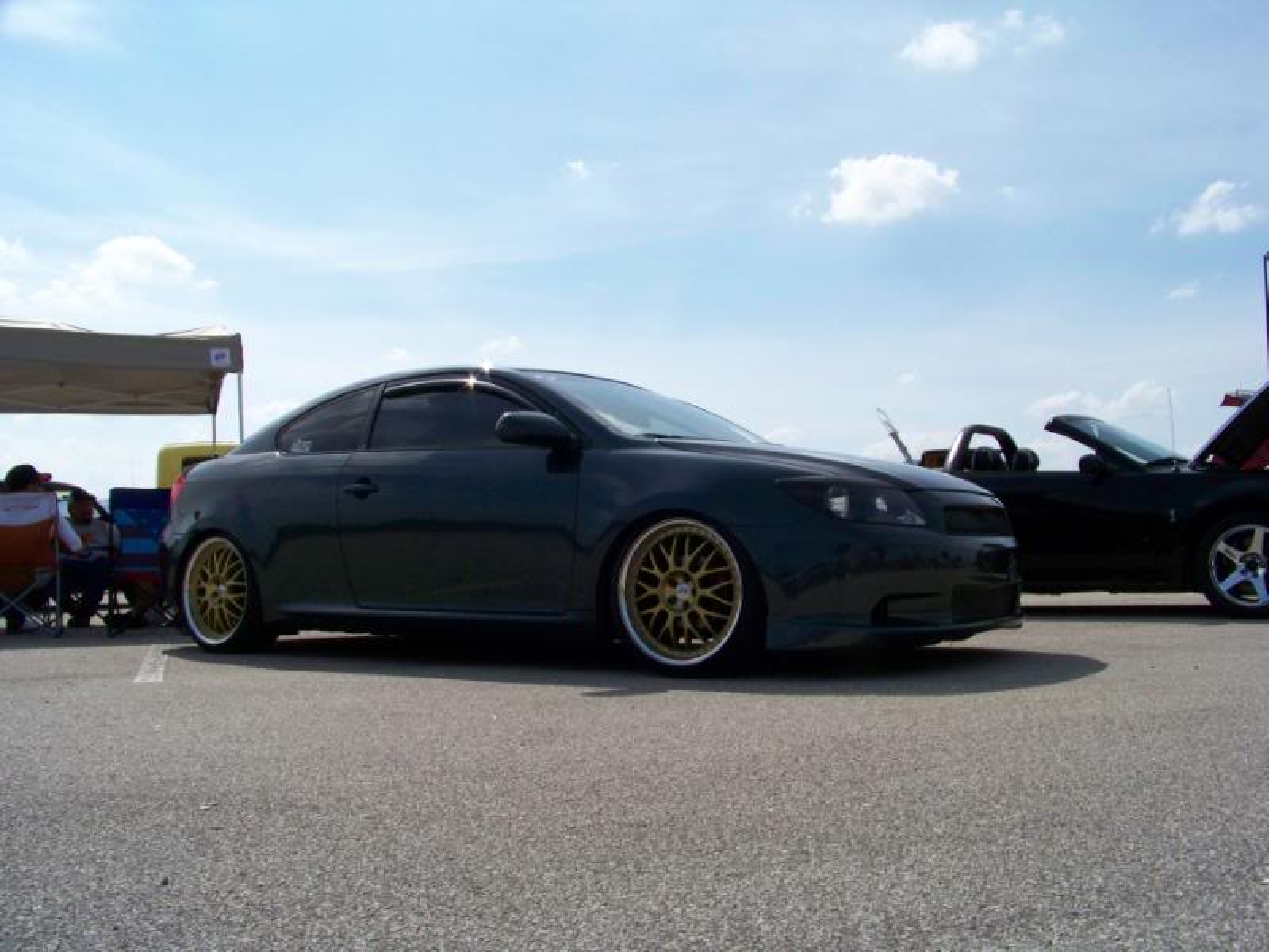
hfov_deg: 55.4
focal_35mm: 33
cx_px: 634
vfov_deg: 42.9
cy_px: 476
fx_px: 1210
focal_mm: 5.85
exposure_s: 1/1600
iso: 200
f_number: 5.6
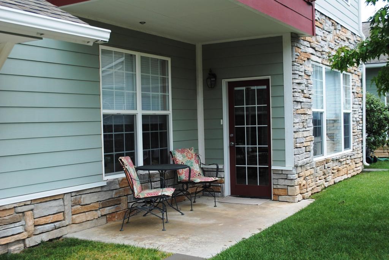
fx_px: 470
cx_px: 194
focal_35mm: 44
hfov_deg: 44.9
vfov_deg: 30.9
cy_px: 130
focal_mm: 29
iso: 100
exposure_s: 1/160
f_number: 6.3
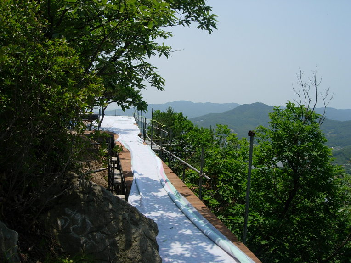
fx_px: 385
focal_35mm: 38
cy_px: 132
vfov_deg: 37.7
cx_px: 176
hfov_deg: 49.0
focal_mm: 7.8
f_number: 4.8
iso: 64
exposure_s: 1/836
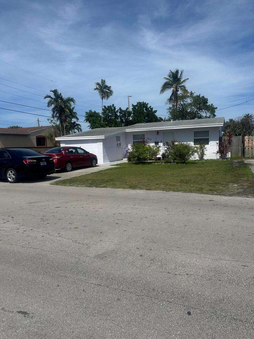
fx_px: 235
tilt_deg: -2.4
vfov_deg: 71.6
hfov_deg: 56.8
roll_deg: +2.7
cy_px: 170
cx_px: 127
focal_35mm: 24
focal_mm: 6.86
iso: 80
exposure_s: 1/8197
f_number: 1.78
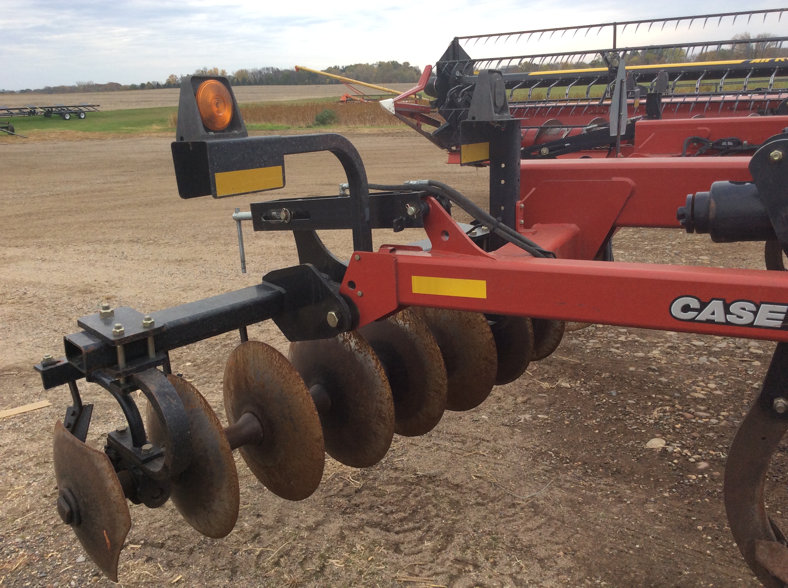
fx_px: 727
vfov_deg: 44.1
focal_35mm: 32
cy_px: 294
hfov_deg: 56.9
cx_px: 394
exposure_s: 1/278
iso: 32
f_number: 2.4
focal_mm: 3.3
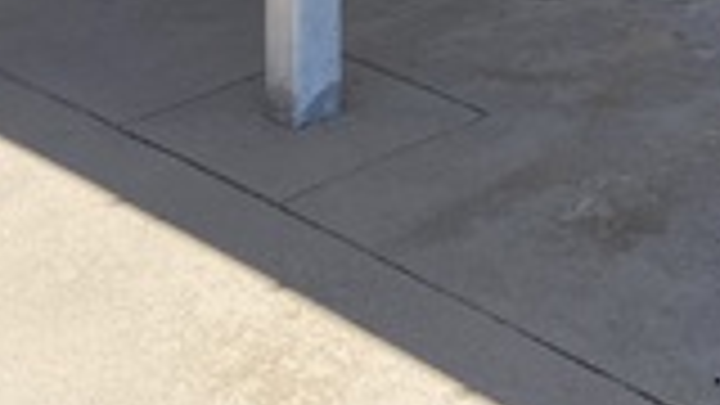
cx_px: 716
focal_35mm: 113
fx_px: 2157
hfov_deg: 18.5
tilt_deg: -4.1
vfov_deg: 9.5
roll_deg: +0.8
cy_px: -580
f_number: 1.8
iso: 32
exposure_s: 1/2755
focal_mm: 4.25
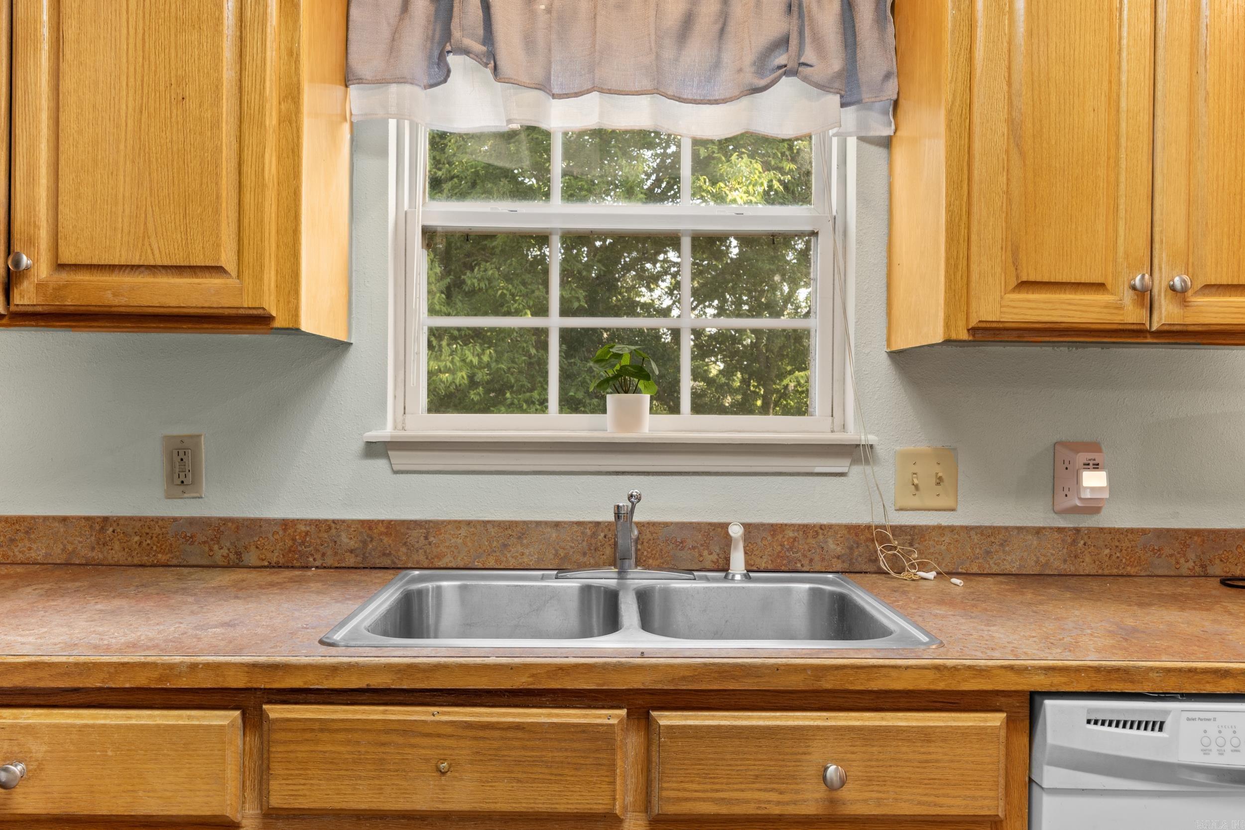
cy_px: 415
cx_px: 622
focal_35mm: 26
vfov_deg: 49.4
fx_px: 903
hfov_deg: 69.2
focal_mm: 17.4
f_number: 8
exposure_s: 1/5
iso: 250
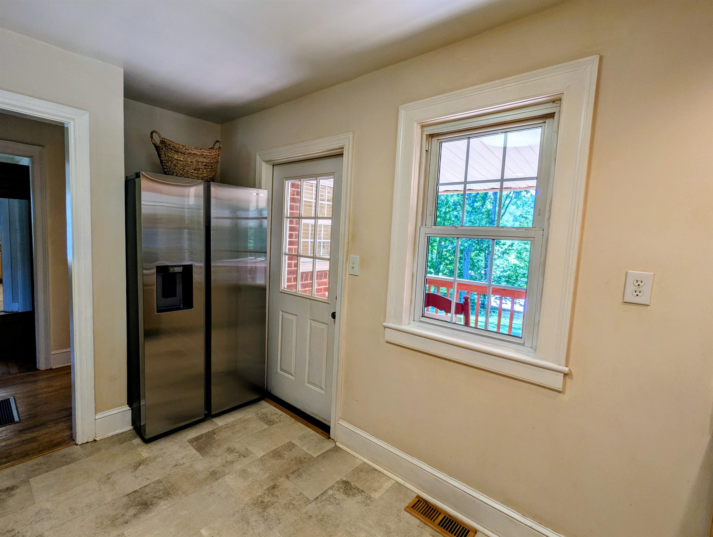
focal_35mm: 16
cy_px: 268
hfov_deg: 94.4
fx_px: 330
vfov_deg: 78.3
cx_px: 356
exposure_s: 1/120
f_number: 2.2
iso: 47
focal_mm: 2.35
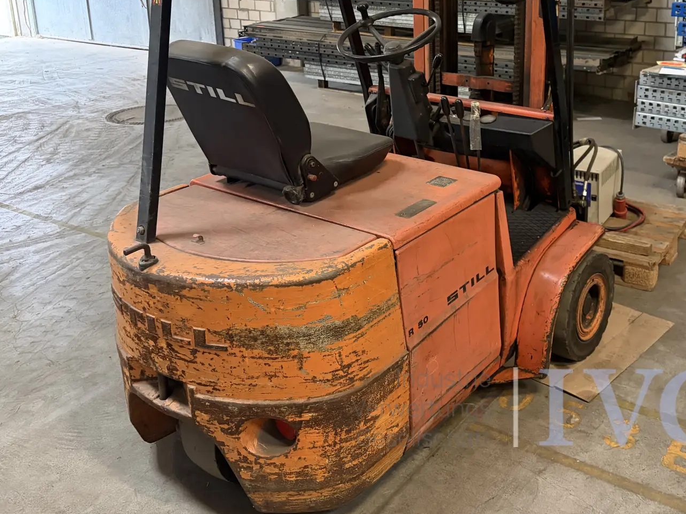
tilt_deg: -17.2
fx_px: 773
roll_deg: +1.3
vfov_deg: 36.1
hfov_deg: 47.4
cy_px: 139
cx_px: 428
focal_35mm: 39
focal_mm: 5.96
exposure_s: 1/33
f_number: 1.6
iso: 500
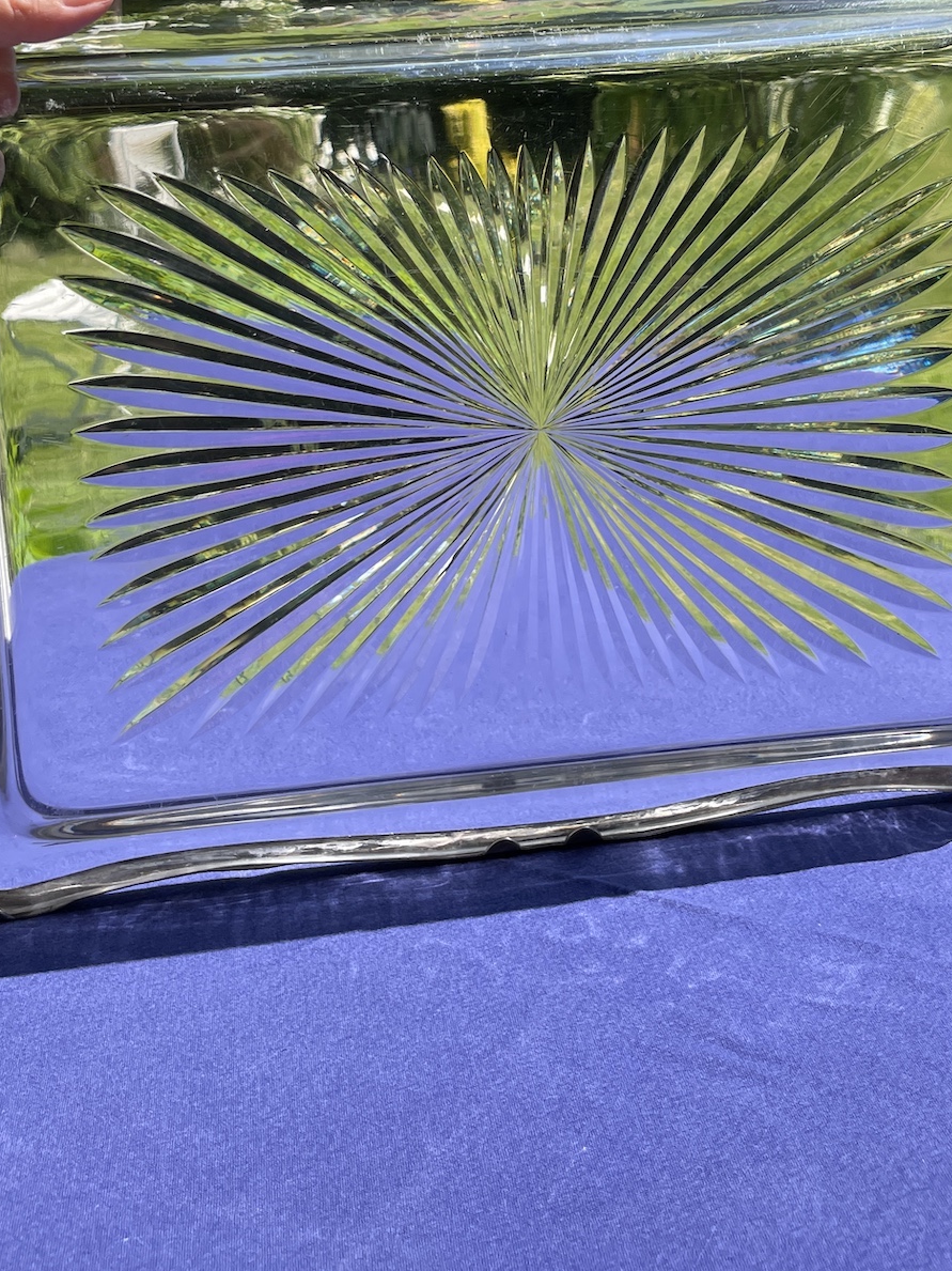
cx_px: 470
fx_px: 1541
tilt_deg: -8.0
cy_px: 270
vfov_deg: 42.9
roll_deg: +3.5
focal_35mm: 42
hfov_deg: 34.3
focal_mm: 4.2
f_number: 1.6
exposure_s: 1/1575
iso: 32
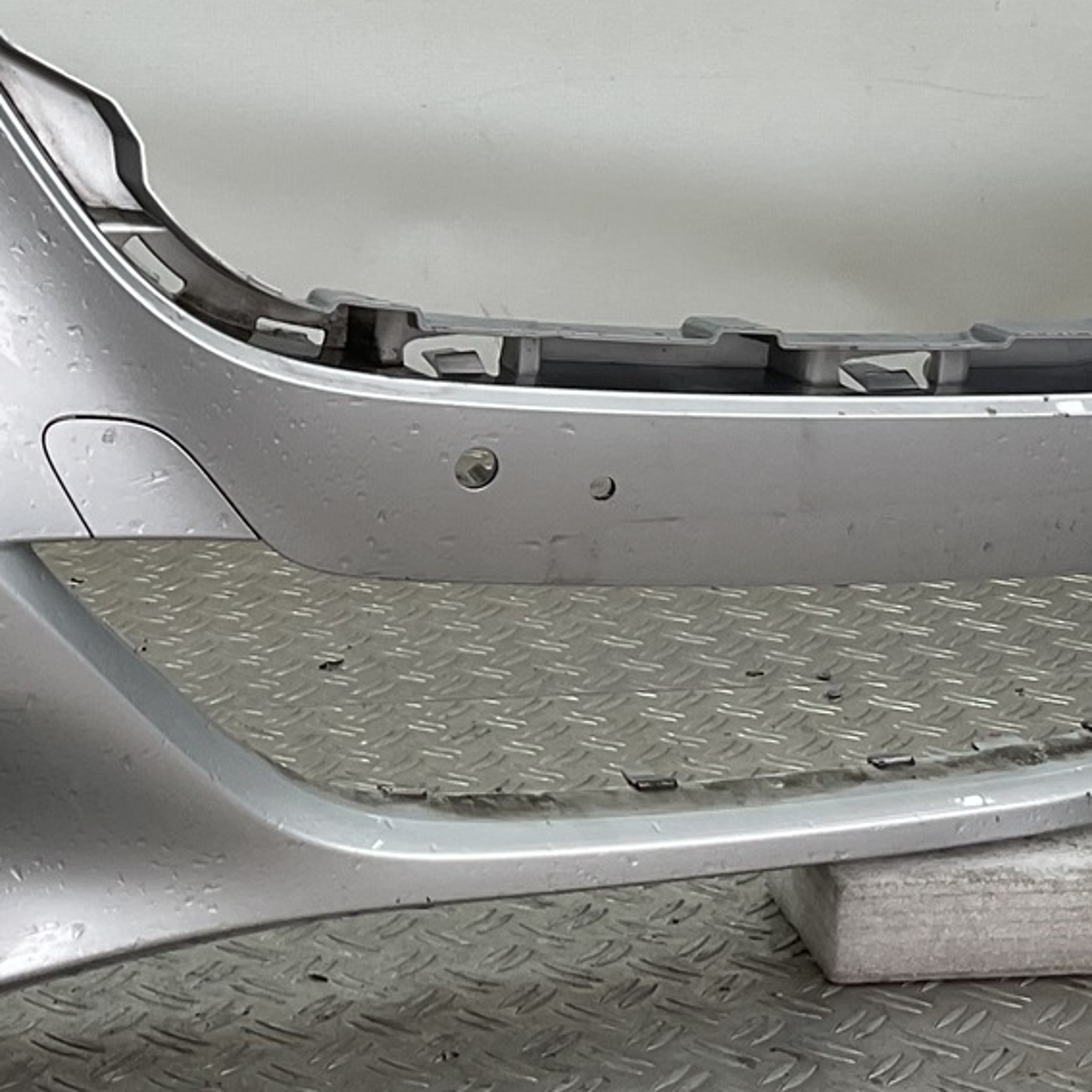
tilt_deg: -9.1
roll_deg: -1.9
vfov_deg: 18.8
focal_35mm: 91
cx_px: 300
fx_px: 3248
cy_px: 165
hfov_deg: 19.0
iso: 16
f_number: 1.8
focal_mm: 3
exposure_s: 1/122
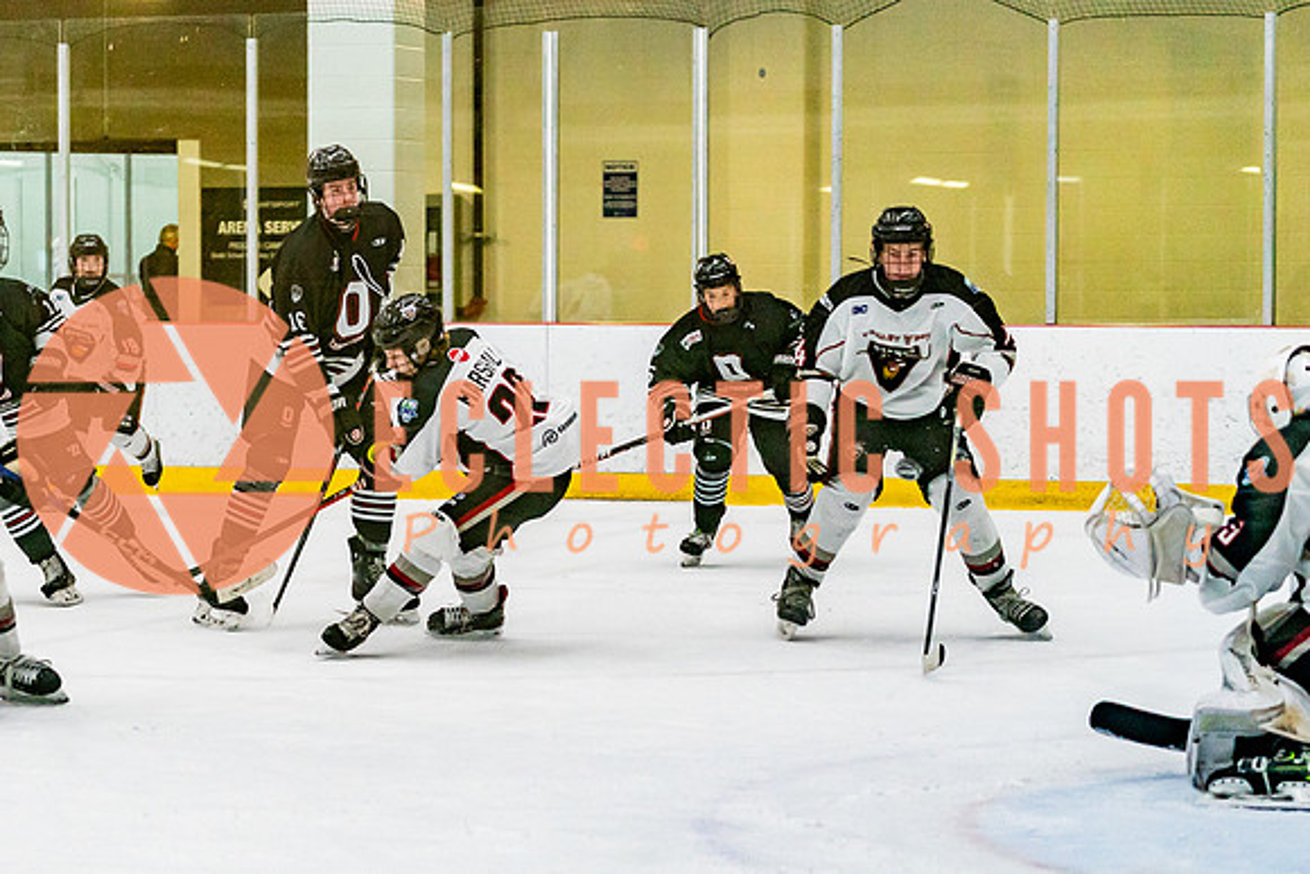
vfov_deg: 12.0
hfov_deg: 17.7
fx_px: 4166
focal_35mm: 114
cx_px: 239
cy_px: 554
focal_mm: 70
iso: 3200
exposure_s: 1/1250
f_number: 2.8
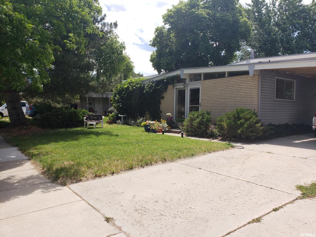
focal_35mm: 26
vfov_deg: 53.1
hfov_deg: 67.3
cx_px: 158
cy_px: 118
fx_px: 237
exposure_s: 1/1099
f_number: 2.4
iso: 50
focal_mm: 4.3
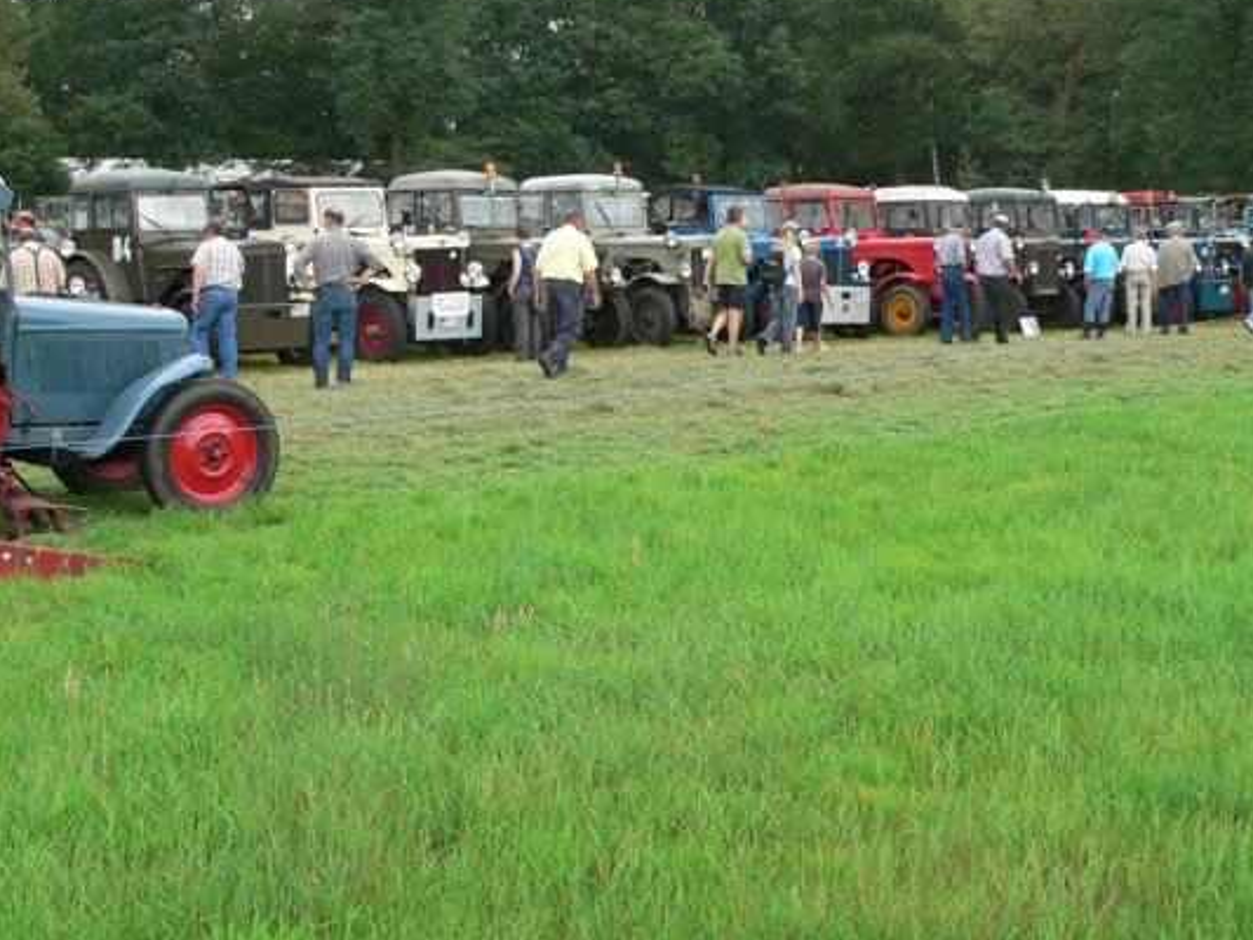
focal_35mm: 54
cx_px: 407
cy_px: 407
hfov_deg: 35.2
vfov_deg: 27.0
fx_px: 1955
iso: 80
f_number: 4
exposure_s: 1/160
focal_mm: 6
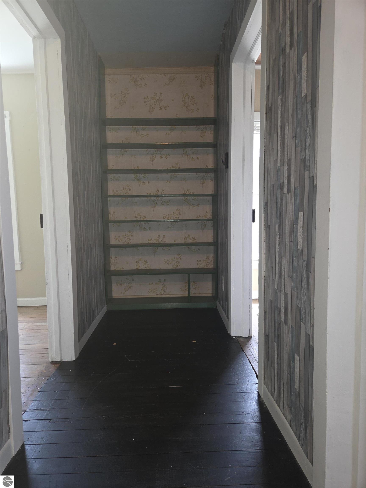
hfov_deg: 58.9
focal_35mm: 23
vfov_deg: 73.9
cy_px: 244
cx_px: 183
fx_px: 324
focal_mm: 5.4
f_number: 1.8
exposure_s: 1/60
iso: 125
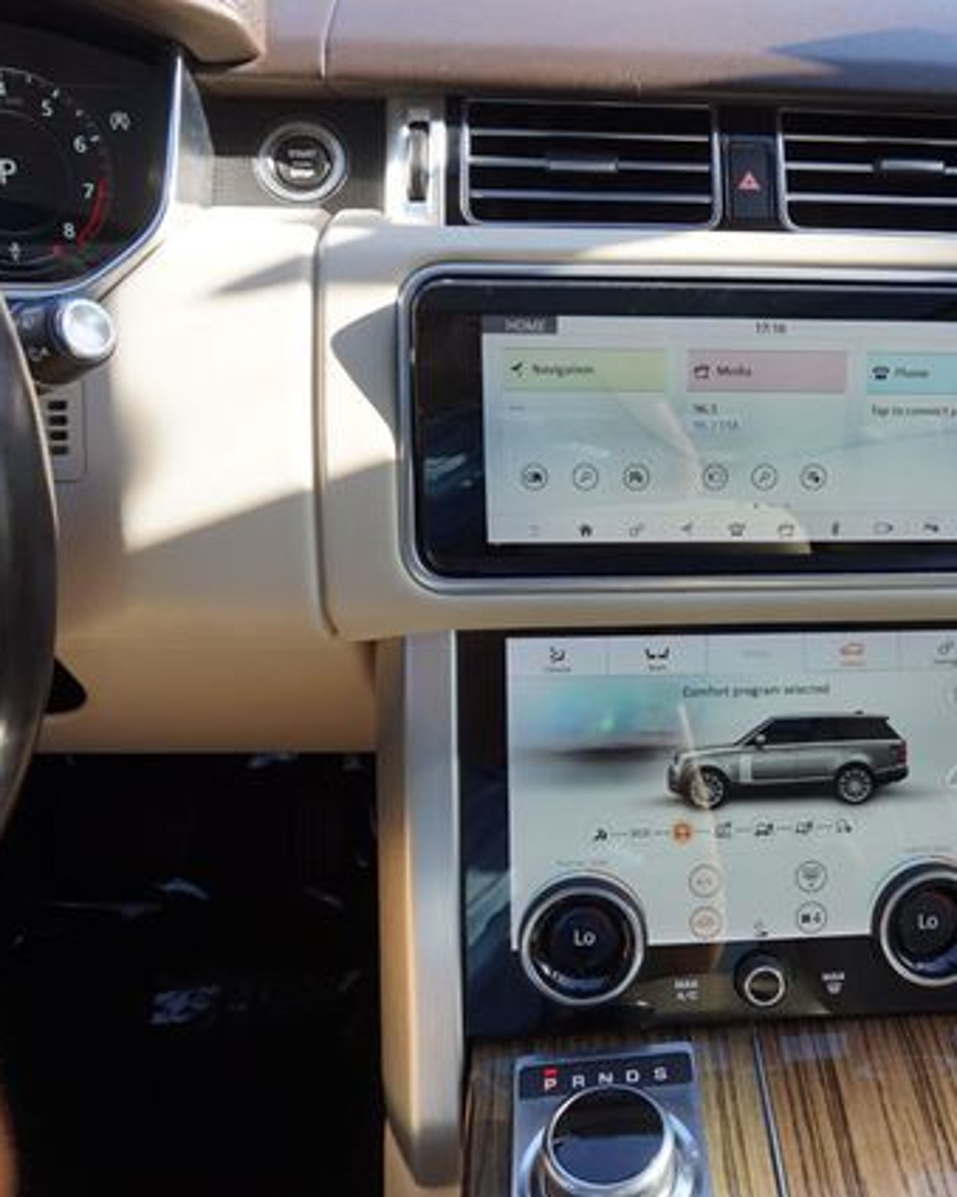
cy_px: 598
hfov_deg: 42.1
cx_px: 709
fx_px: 1204
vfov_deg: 52.9
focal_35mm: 34
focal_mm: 16
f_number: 5
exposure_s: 1/80
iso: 100
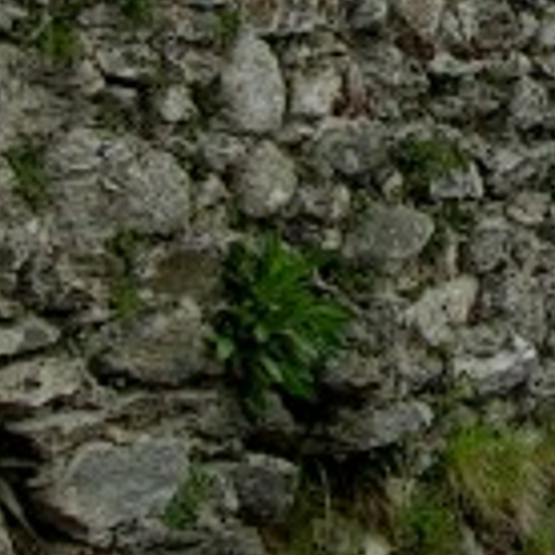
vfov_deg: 10.1
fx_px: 3084
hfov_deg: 9.9
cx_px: 921
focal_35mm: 170
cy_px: -193
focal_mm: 5.4
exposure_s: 1/251
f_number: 4.8
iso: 50
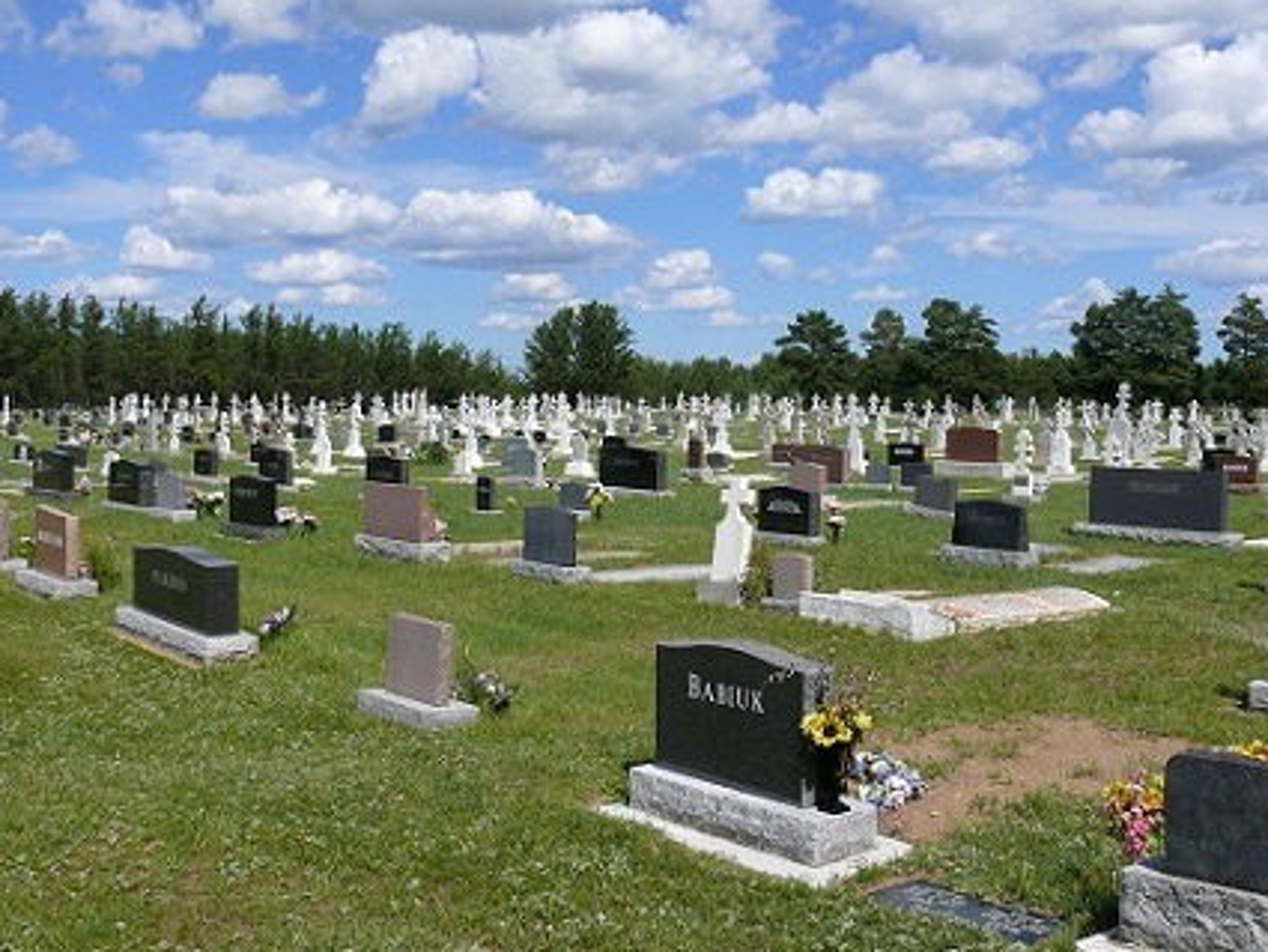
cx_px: 616
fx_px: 1392
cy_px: 460
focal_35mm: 38
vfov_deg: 37.7
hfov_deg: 49.0
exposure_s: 1/400
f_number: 8
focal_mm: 7.4
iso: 100
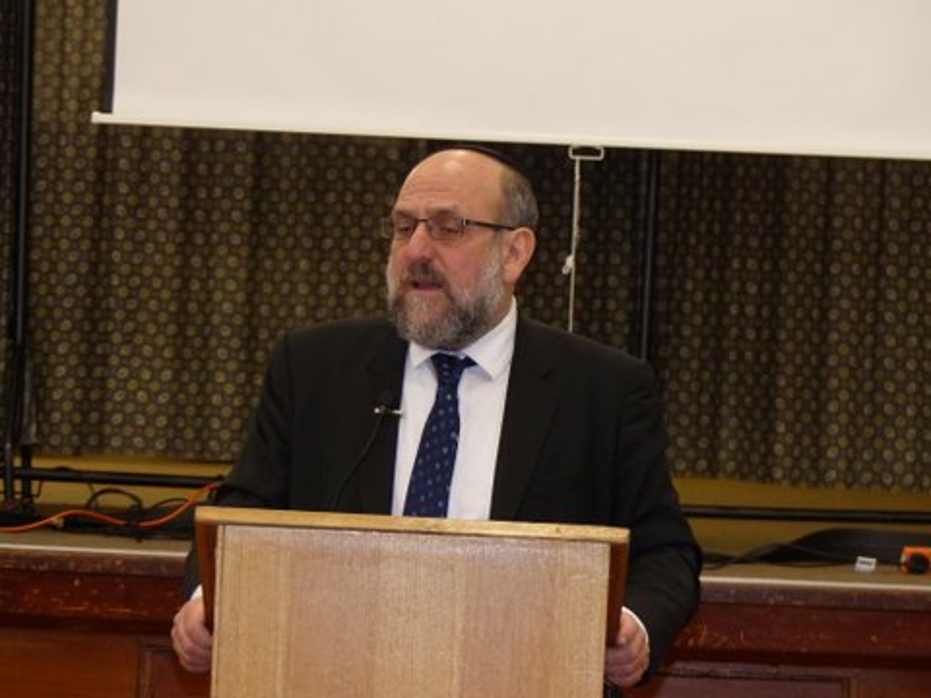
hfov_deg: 12.7
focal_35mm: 155
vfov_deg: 9.6
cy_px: 349
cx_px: 466
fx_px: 4169
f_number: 2.8
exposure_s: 1/50
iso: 400
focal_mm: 27.8
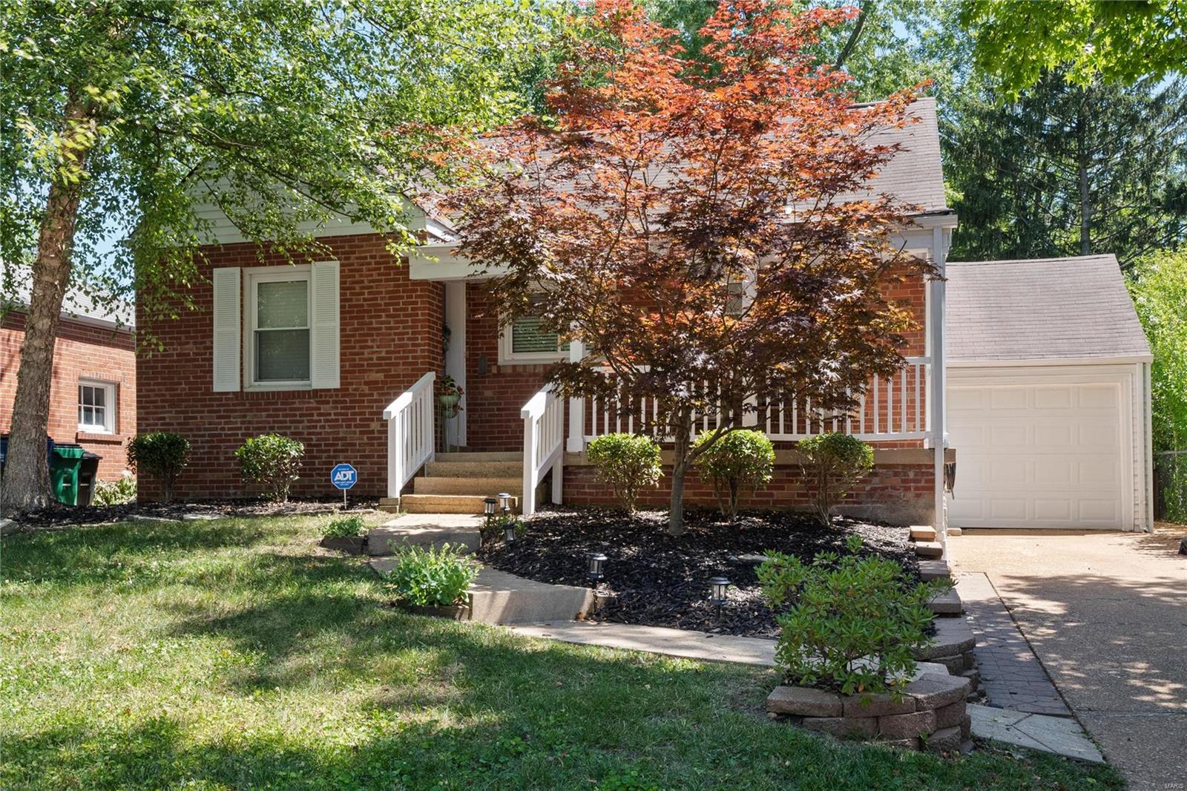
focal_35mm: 32
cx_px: 594
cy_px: 396
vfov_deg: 41.1
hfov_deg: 58.7
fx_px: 1055
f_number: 8
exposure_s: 1/80
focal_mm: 16
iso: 400
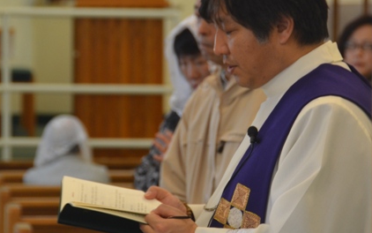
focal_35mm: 243
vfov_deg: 5.4
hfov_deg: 8.6
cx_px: 133
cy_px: 85
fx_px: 2462
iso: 900
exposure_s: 1/30
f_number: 5.3
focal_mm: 105
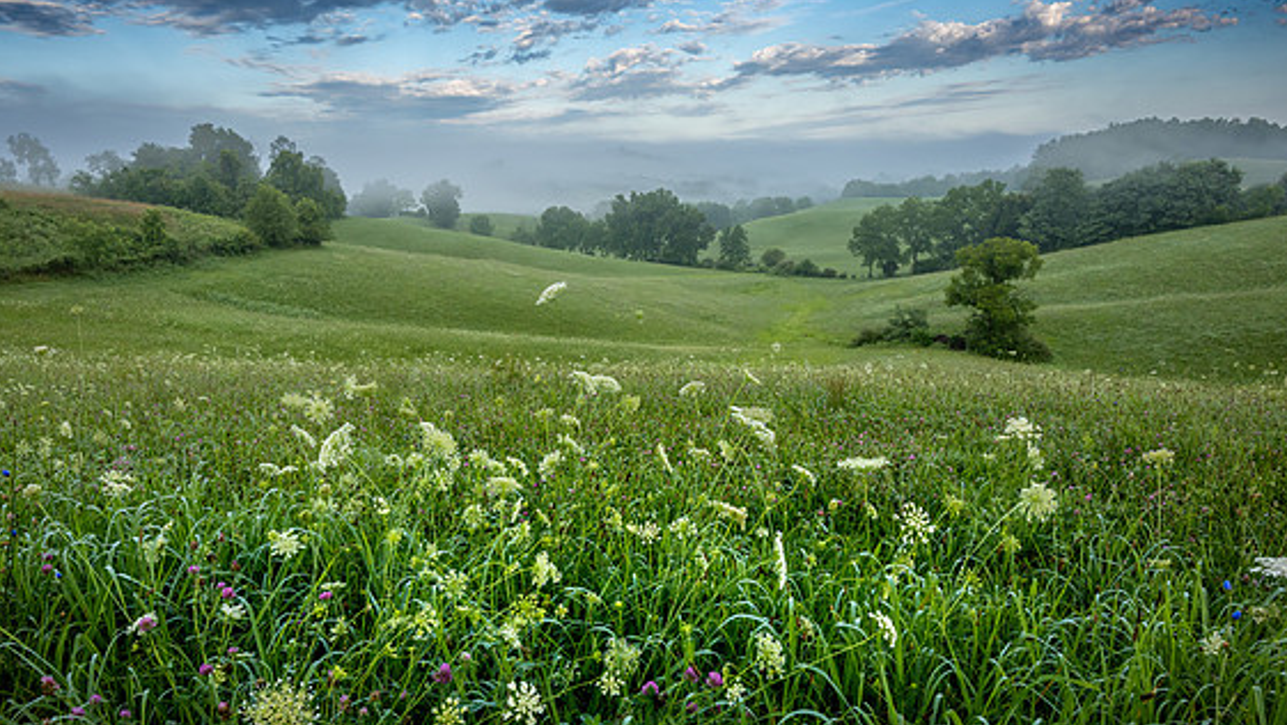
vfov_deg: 44.2
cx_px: 629
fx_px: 888
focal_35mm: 26
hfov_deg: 71.9
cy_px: 432
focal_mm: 24
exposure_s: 1/100
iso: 800
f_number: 16
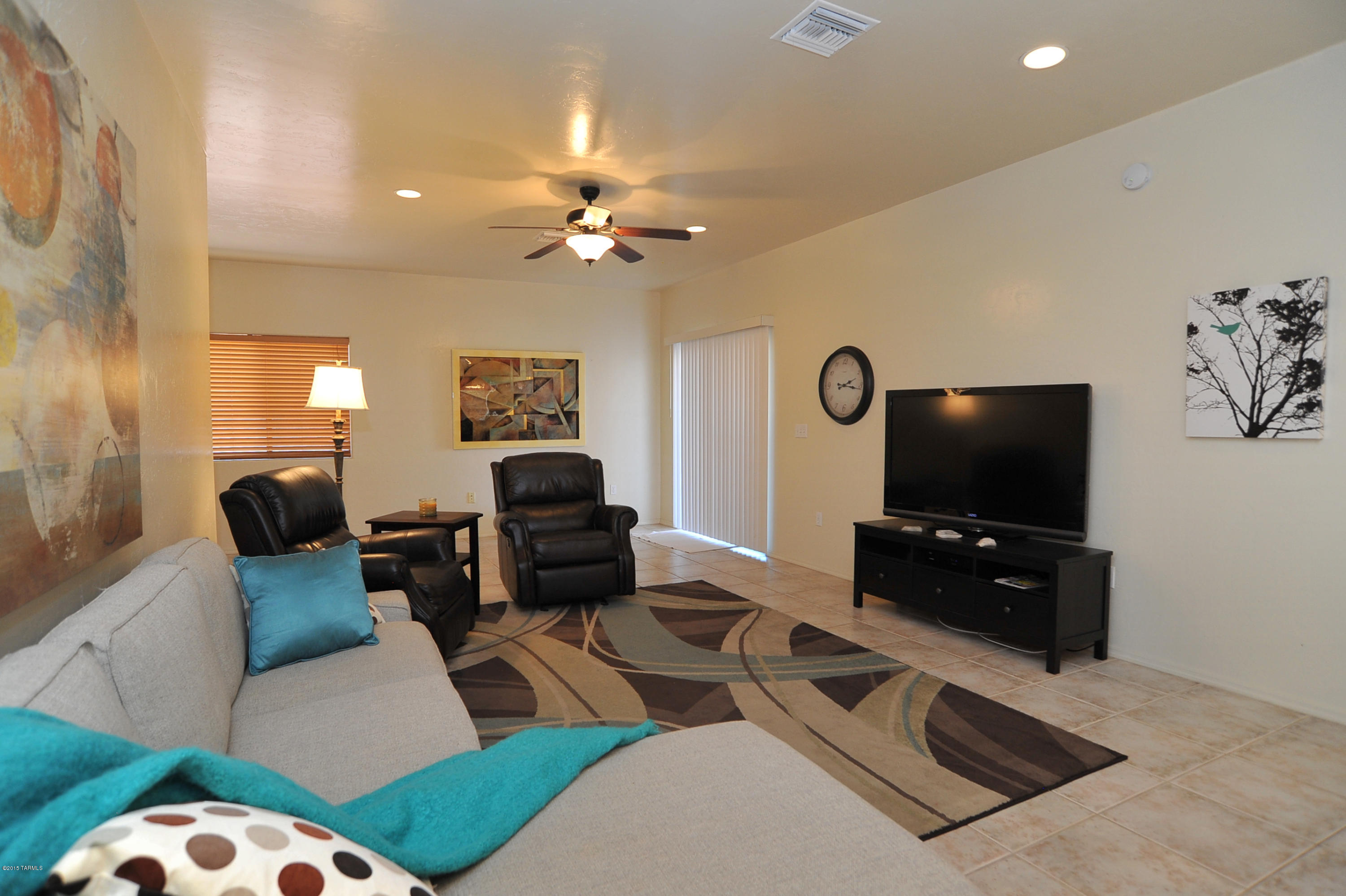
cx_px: 673
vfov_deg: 67.3
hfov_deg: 90.0
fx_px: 673
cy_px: 448
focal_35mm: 18
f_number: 6.3
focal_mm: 18
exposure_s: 1/30
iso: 800
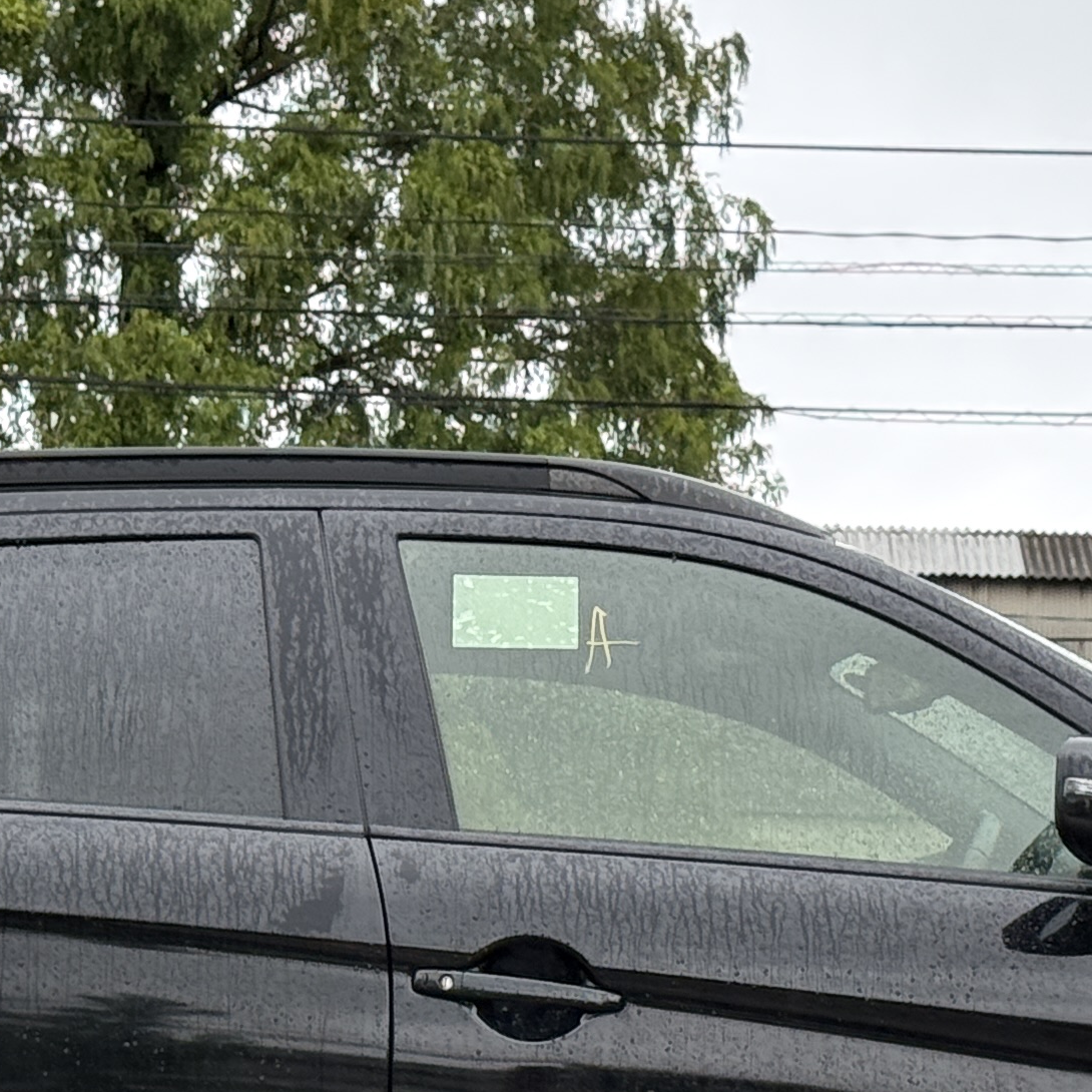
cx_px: 579
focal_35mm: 157
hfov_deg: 11.1
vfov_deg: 11.1
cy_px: 1017
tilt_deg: +2.3
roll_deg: -1.3
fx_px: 5603
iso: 200
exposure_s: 1/153
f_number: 1.78
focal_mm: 6.76
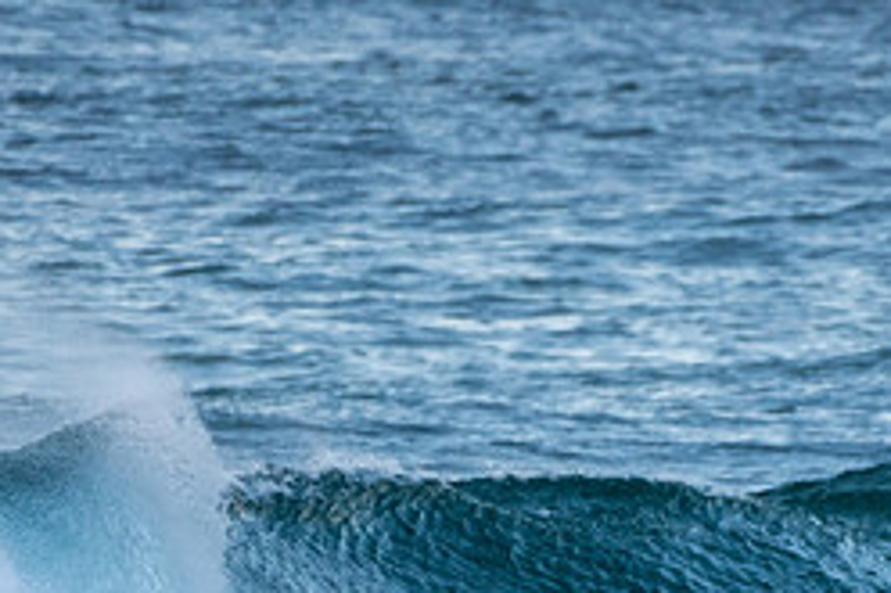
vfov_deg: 0.8
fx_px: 43381
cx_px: 604
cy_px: 685
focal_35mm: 1754
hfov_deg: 1.2
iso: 900
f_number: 5.6
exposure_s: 1/1250
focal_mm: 500
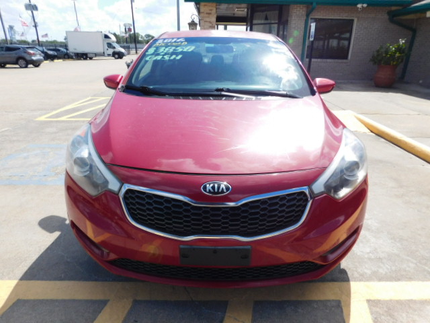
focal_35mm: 23
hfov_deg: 73.9
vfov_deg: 58.9
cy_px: 162
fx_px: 286
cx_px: 215
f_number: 6
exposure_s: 1/400
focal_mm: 4
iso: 125
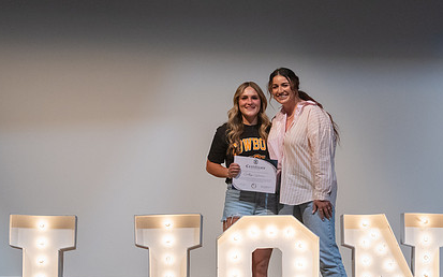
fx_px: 1400
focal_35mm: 116
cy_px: 133
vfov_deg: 11.3
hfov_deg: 17.9
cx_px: 293
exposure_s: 1/320
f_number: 4
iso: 5000
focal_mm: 70
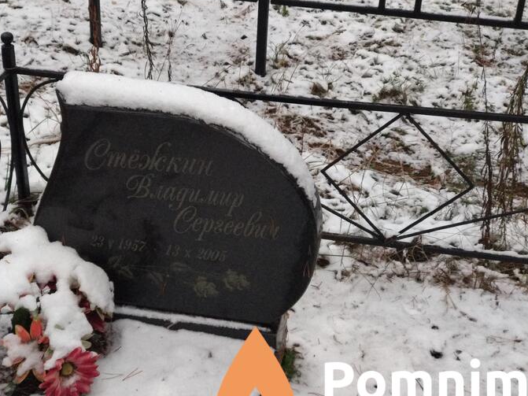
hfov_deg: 31.1
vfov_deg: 23.6
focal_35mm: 62
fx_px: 946
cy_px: 217
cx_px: 220
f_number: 2.6
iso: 800
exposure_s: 1/60
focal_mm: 5.99
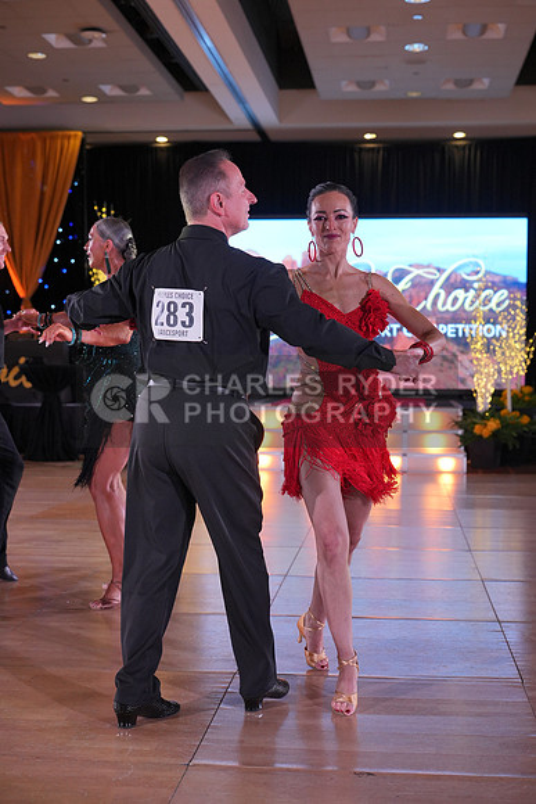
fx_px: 1205
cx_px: 268
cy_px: 402
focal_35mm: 54
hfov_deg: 25.1
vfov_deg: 36.9
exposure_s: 1/400
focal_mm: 54
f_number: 4
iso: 1250
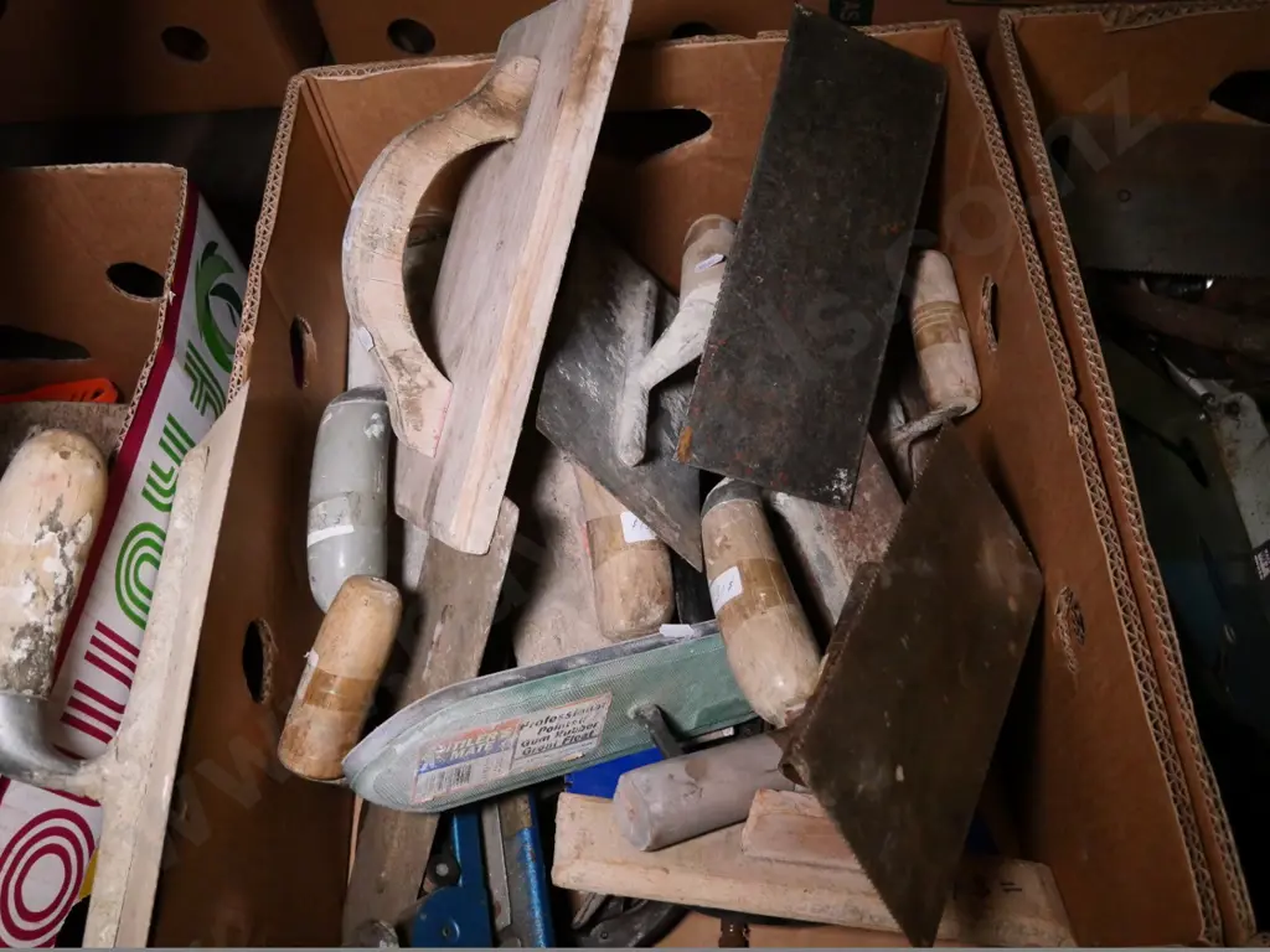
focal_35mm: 30
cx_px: 635
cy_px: 476
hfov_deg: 60.0
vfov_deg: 46.8
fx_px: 1101
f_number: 3.7
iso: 3200
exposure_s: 1/500
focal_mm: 15
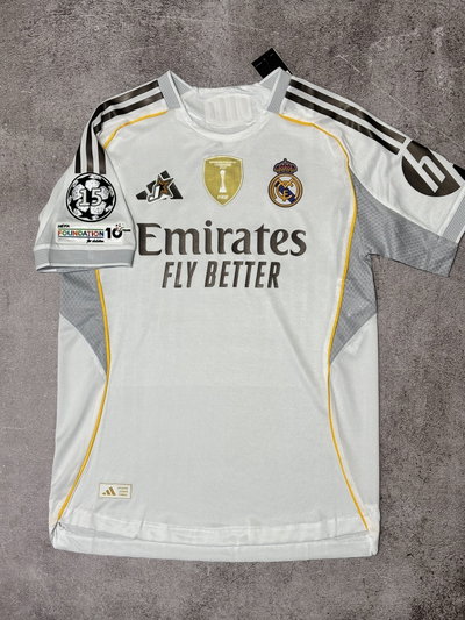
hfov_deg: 28.0
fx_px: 931
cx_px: 232
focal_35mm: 52
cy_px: 310
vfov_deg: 36.8
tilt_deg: -84.1
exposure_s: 1/50
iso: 100
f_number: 1.6
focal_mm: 5.96
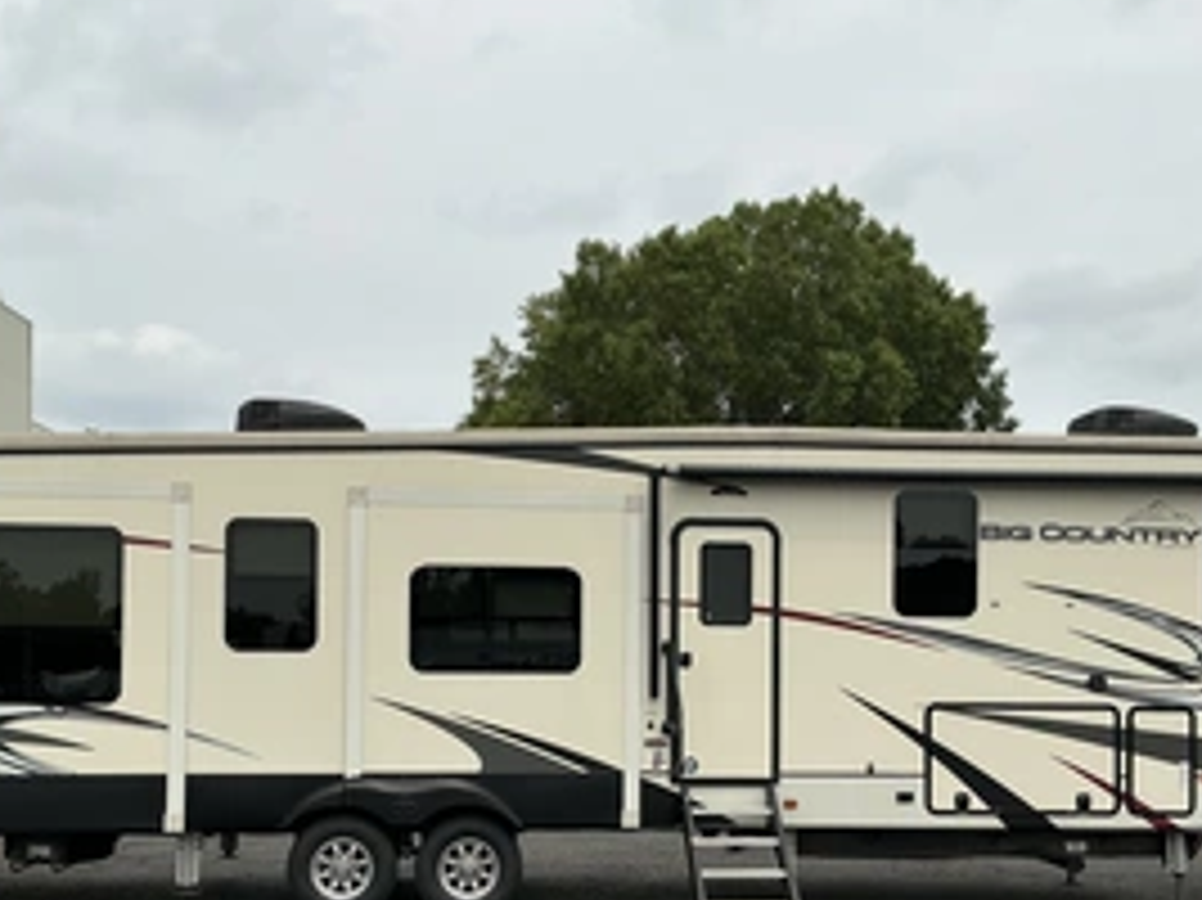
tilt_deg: +2.1
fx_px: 1458
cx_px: 617
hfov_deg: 44.8
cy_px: 639
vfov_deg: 33.8
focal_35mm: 42
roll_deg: +0.6
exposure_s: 1/2538
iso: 25
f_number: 1.8
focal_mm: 3
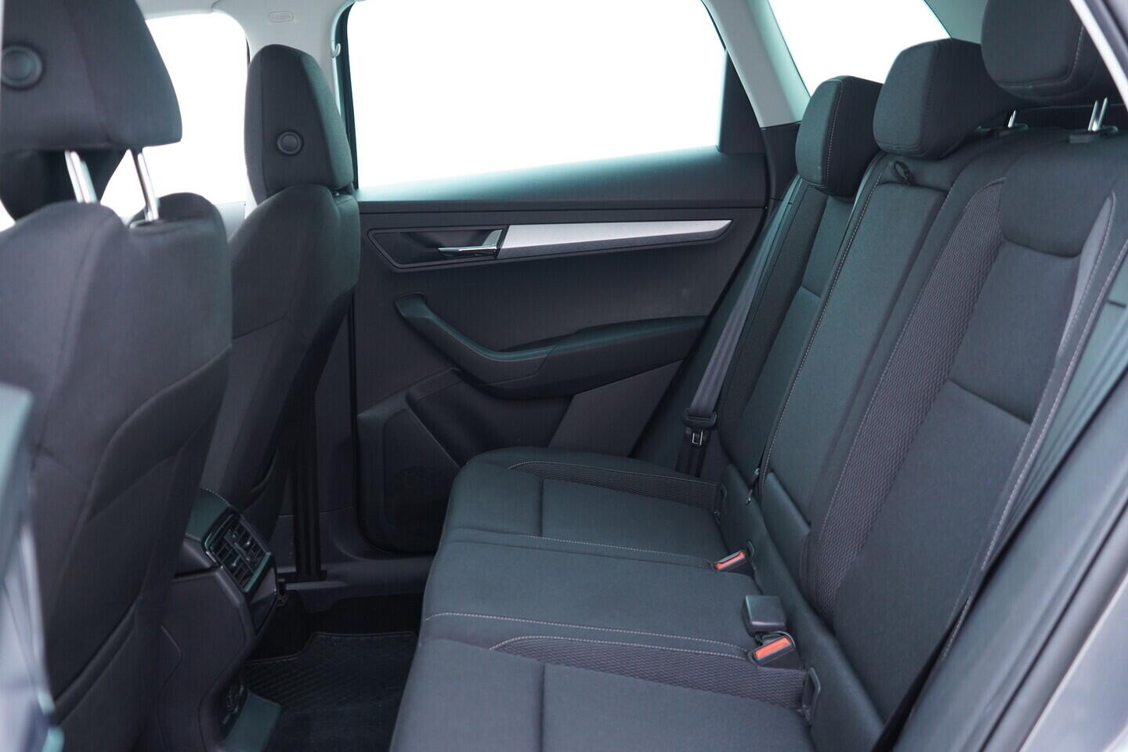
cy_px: 376
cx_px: 564
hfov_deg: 53.1
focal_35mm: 36
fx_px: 1128
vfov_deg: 36.9
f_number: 2.8
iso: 500
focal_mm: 24
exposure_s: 1/40
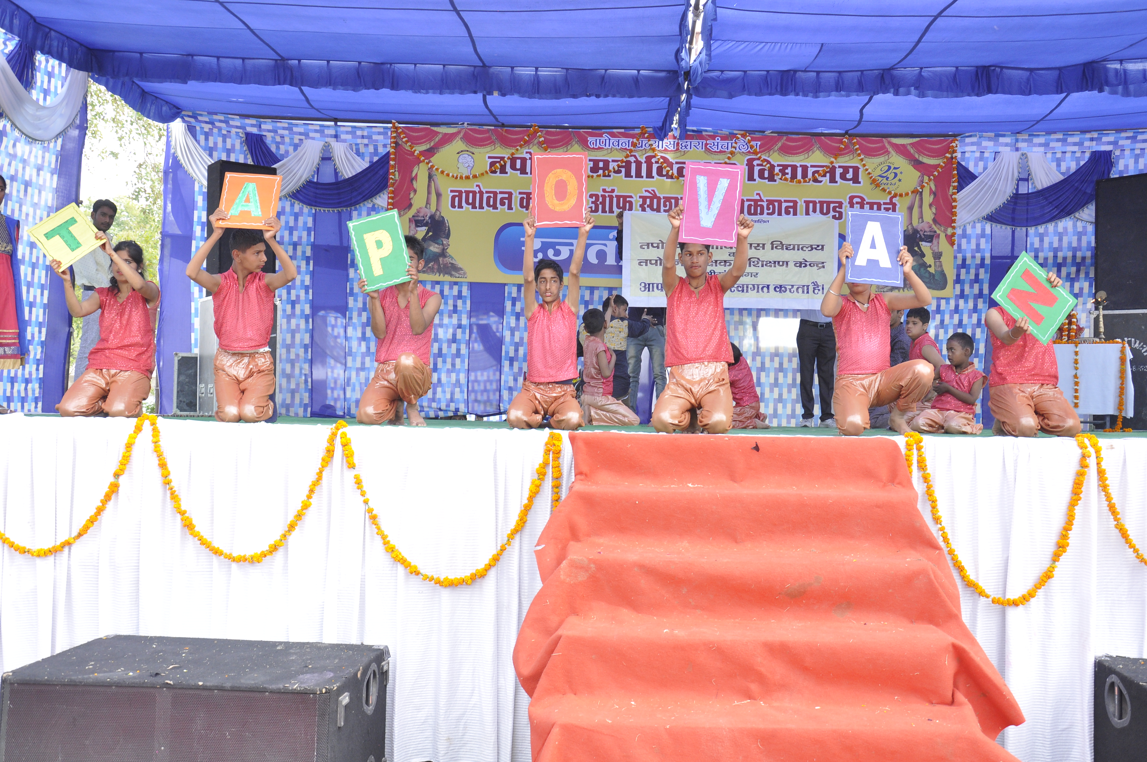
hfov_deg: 53.2
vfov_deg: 36.8
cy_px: 381
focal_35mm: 36
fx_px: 1146
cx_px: 574
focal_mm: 24
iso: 500
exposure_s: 1/125
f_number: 5.6
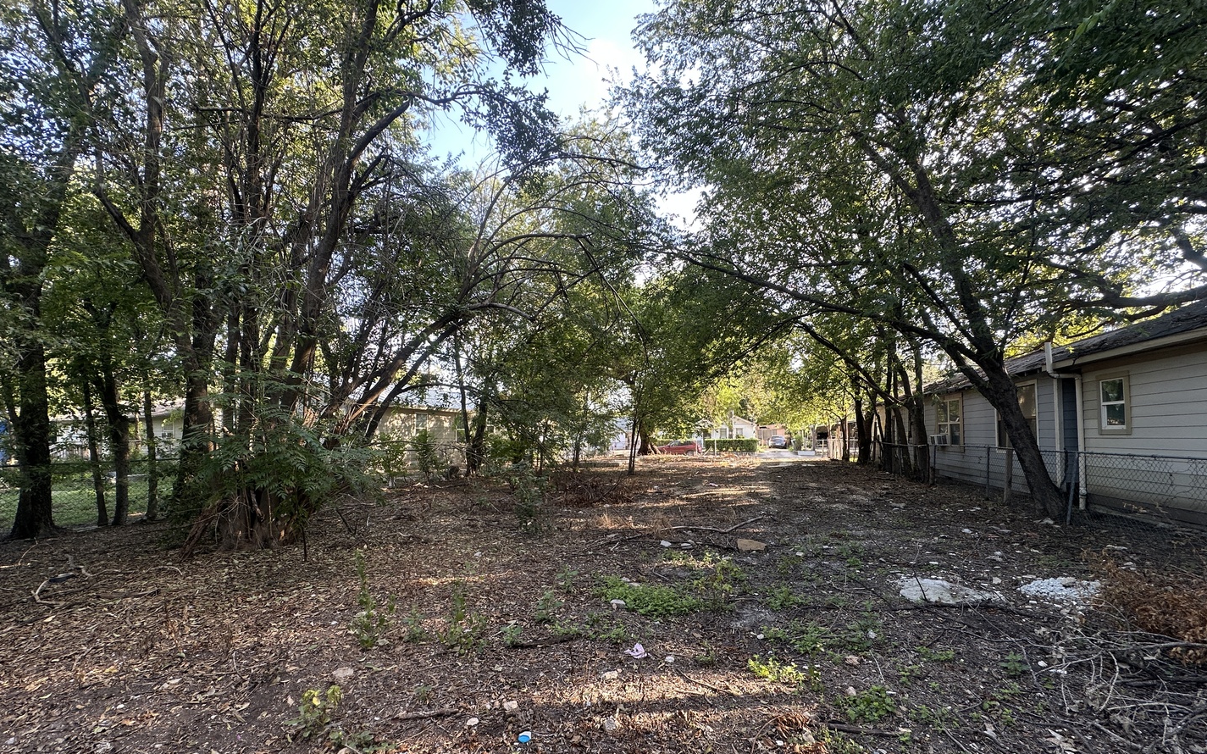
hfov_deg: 101.5
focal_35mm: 15
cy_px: 429
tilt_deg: +1.6
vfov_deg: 74.4
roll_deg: +0.5
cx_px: 608
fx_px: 493
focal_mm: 2.22
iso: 50
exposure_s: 1/99
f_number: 2.2
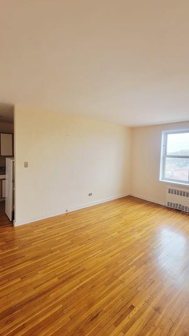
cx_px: 88
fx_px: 134
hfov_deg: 70.5
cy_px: 160
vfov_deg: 102.9
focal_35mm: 15
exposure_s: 1/60.2
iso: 80
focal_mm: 2.2
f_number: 2.2
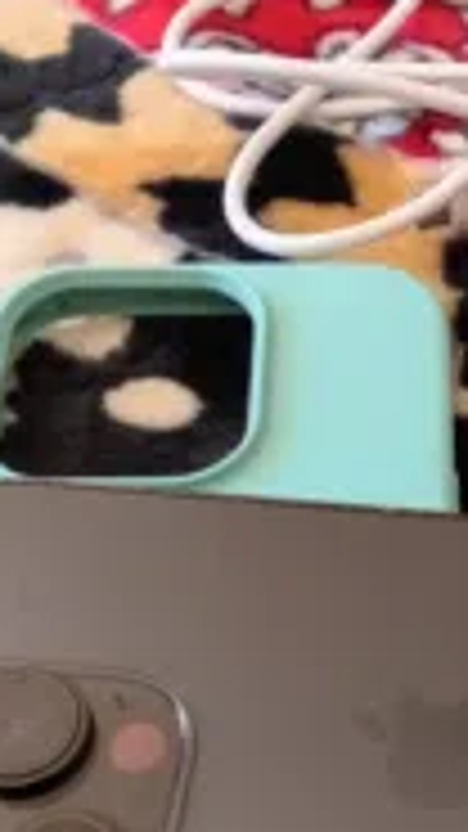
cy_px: 558
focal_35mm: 59
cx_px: 468
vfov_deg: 35.1
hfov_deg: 19.8
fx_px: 1302
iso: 704
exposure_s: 1/25
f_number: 1.8
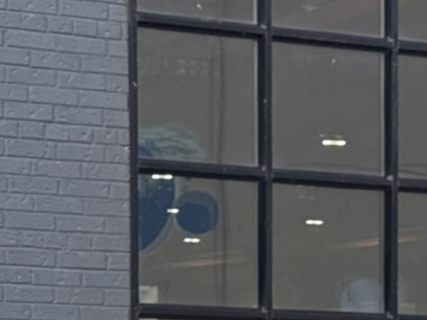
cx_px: 761
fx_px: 2677
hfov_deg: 8.8
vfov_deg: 6.7
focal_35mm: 217
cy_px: 517
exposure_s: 1/2513
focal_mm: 6.76
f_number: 1.78
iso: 64
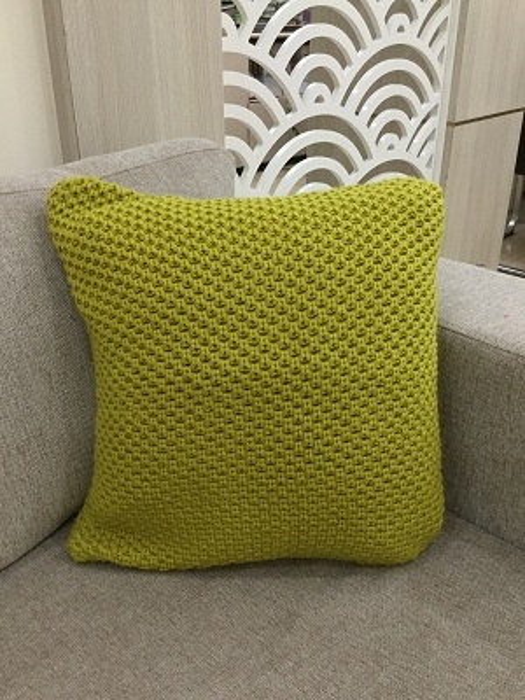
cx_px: 262
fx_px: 627
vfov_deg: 58.4
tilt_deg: -27.8
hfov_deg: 45.4
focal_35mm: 31
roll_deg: -0.6
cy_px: 350
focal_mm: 3.3
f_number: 2.4
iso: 160
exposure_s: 1/33
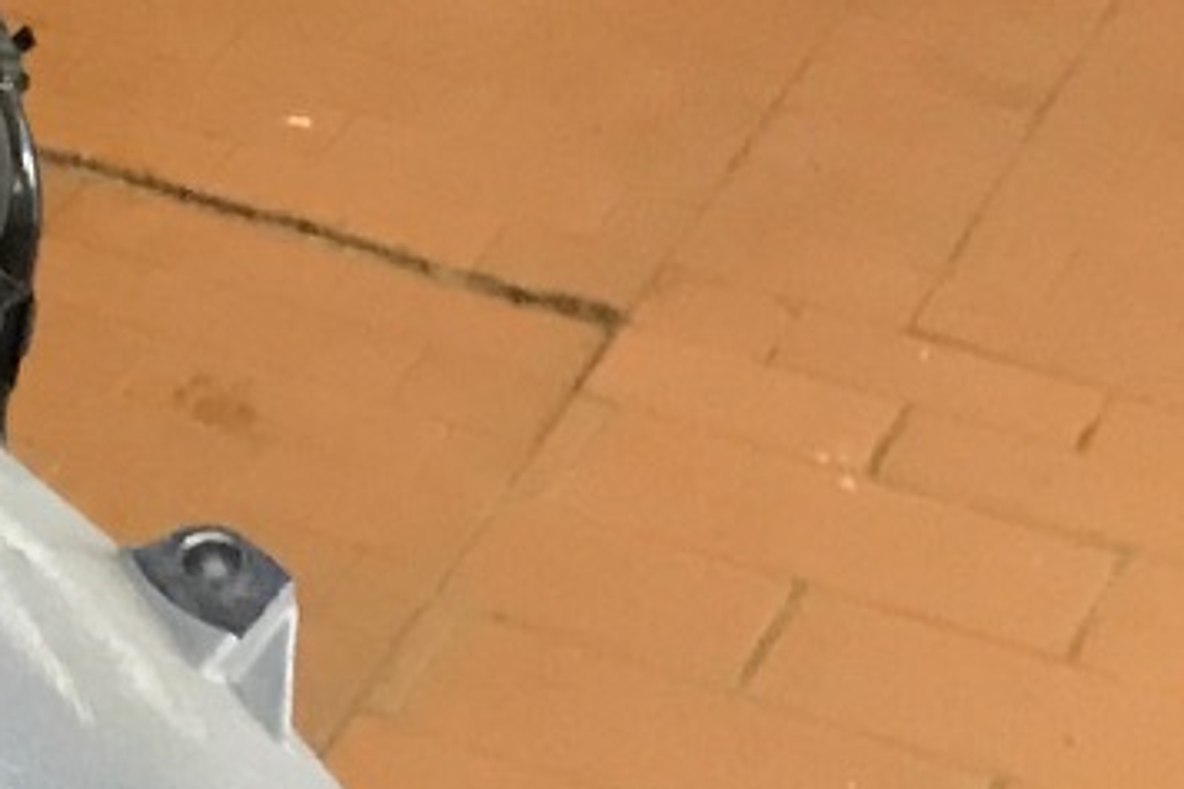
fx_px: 5424
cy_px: 133
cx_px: -2005
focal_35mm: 165
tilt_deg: -27.4
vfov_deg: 8.3
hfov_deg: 10.2
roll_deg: +1.8
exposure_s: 1/6
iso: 100
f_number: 1.8
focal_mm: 3.99
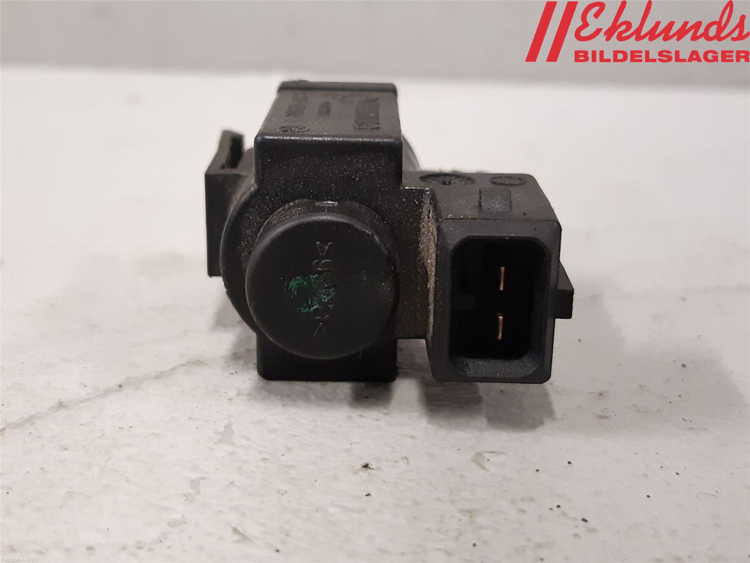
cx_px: 375
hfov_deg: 67.3
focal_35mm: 26
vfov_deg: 53.1
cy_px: 282
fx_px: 563
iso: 250
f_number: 1.7
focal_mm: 3.93
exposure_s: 1/50
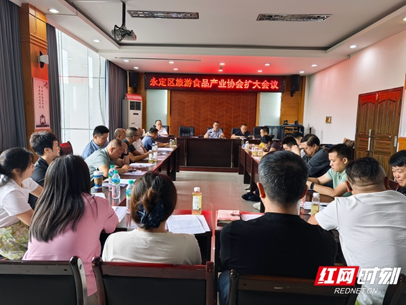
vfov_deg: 56.8
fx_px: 281
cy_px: 152
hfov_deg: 71.6
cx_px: 203
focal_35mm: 24
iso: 100
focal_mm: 5.34
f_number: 1.6
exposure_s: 1/100
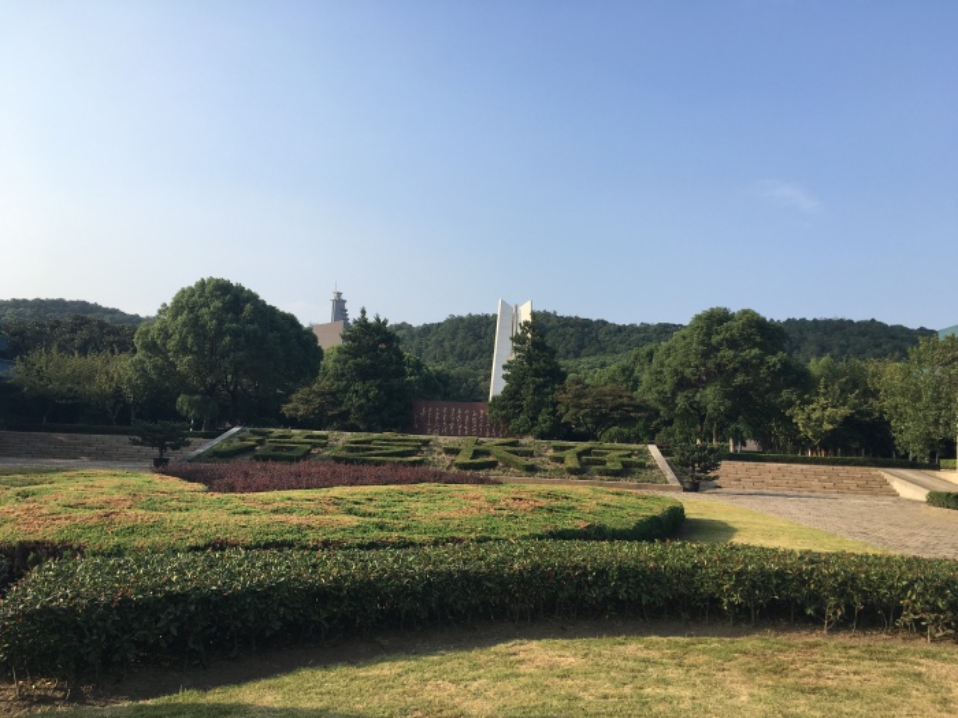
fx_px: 803
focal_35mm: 29
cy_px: 359
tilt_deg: +5.1
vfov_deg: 48.2
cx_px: 479
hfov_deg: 61.7
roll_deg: -1.2
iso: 25
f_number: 2.2
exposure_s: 1/950
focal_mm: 4.15
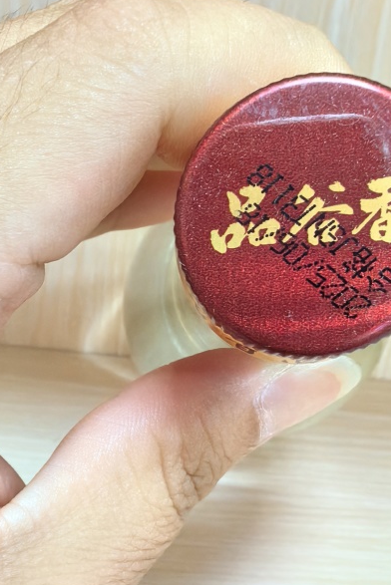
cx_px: 291
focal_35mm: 51
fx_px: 830
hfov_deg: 26.2
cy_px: 238
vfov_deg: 38.7
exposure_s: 1/50
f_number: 2.2
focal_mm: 1.95
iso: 250
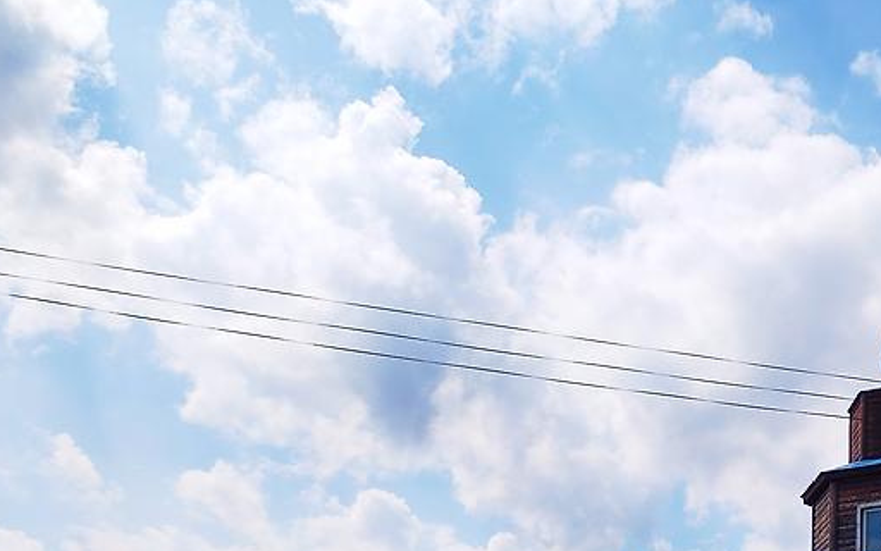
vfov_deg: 17.8
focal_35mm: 72
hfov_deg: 27.2
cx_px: 848
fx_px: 1729
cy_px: 494
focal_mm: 4.75
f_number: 1.8
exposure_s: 1/3553
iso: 100
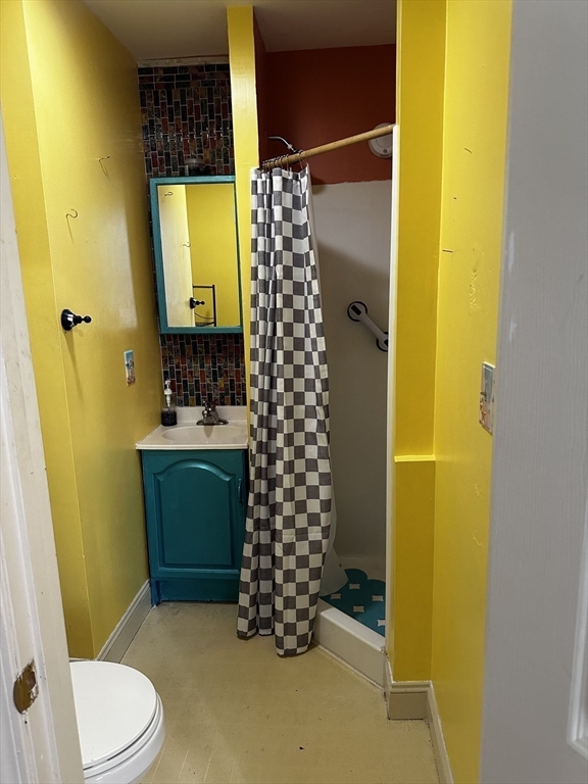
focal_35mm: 24
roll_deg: +1.8
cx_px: 294
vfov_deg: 71.6
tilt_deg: -10.6
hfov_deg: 56.8
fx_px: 544
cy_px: 392
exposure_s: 1/60
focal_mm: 6.86
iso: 400
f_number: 1.78
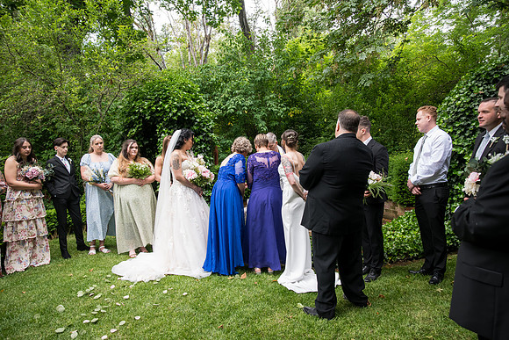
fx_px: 339
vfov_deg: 53.2
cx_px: 254
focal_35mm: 24
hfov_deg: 73.7
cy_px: 170
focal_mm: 24
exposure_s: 1/400
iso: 1000
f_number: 4
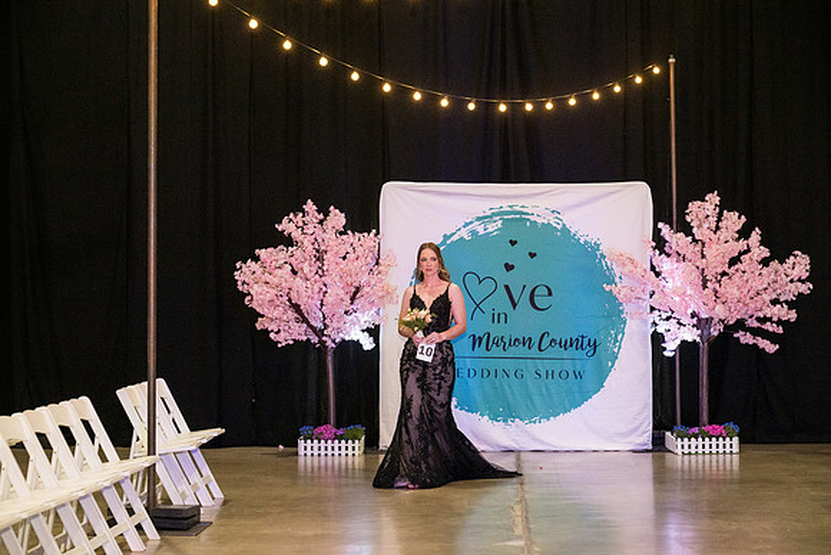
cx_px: 416
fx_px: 1962
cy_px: 278
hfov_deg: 23.9
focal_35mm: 85
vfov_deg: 16.1
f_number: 4
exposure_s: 1/400
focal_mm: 85
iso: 3200
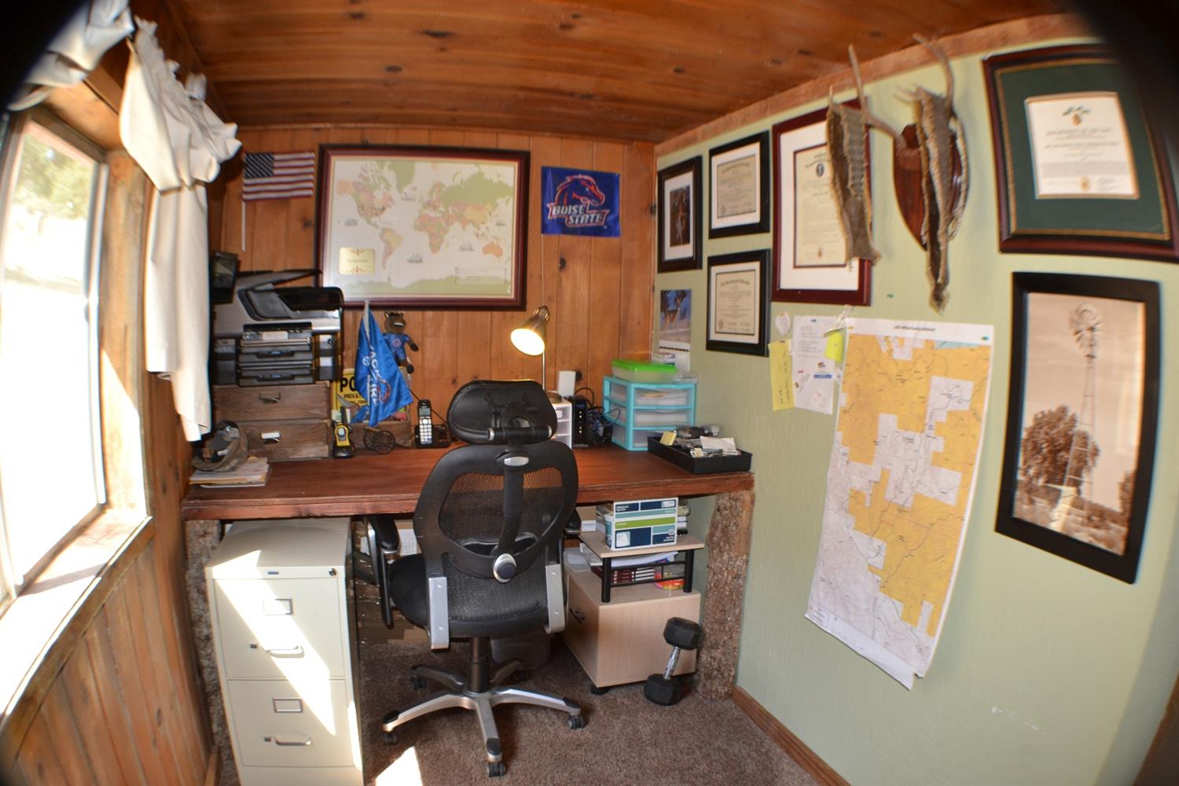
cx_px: 590
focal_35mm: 33
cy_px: 393
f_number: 4
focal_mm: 22
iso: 400
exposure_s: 1/100
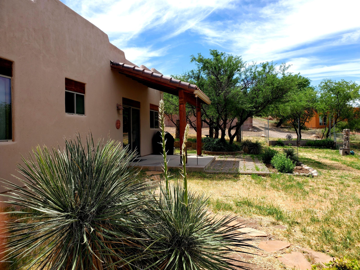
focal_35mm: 26
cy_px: 135
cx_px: 180
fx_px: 270
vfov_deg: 53.1
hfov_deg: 67.3
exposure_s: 1/1414
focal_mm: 4.3
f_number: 2.4
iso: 50
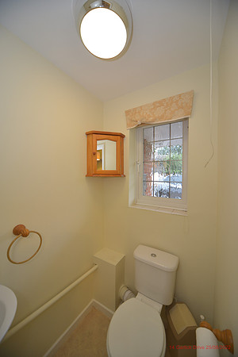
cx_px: 119
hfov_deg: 90.0
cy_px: 178
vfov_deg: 112.6
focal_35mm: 12
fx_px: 119
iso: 400
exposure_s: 1/30
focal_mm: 12
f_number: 5.6
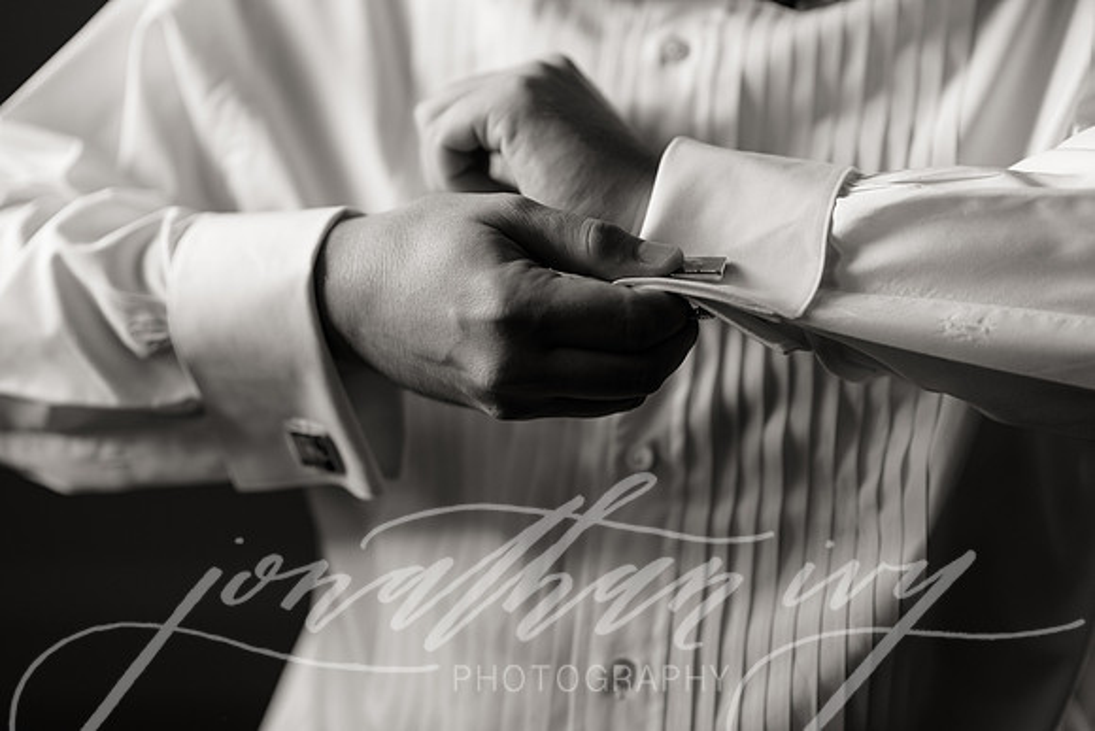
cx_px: 548
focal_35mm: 85
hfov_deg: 23.9
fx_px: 2586
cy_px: 366
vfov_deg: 16.1
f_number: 2.2
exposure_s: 1/125
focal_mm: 85
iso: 400
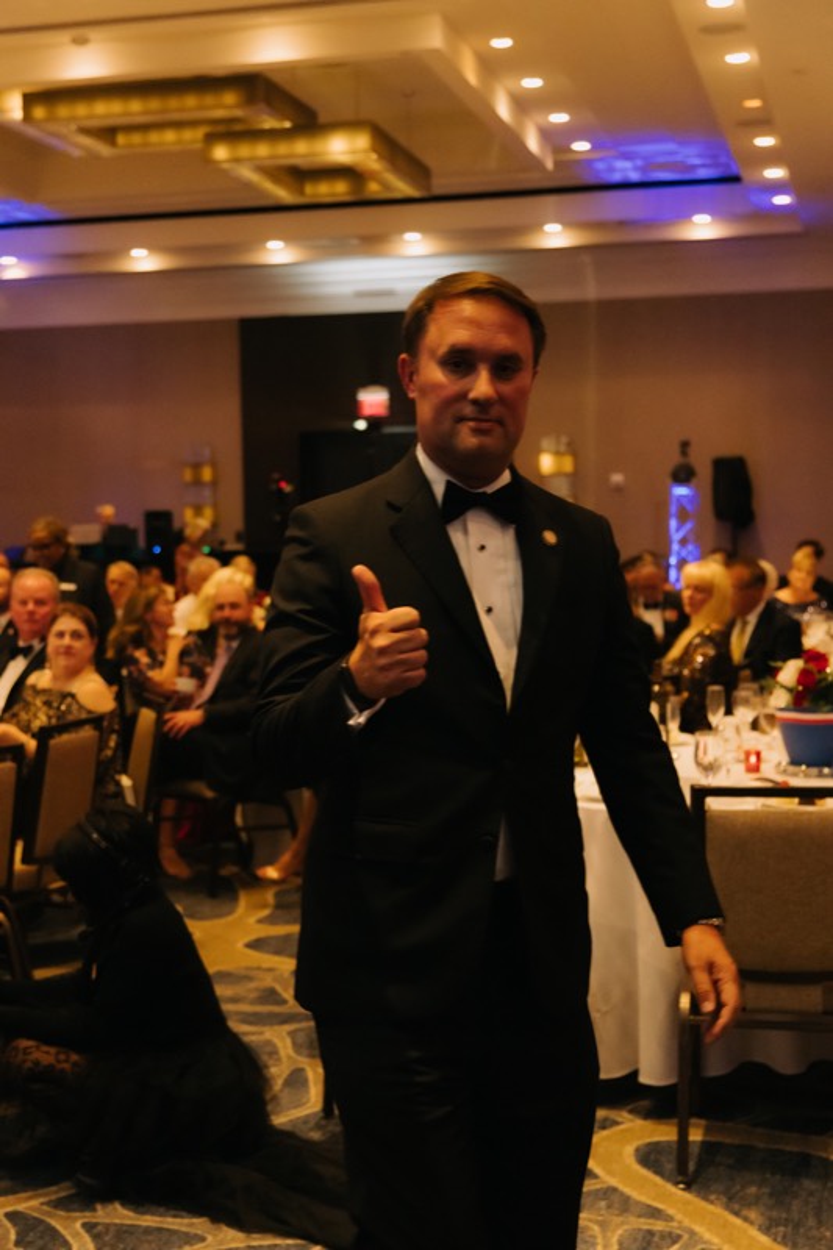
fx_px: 1771
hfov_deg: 26.5
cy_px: 625
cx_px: 416
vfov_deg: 38.9
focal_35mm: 51
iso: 6400
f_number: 3.2
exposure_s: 1/100
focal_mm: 34
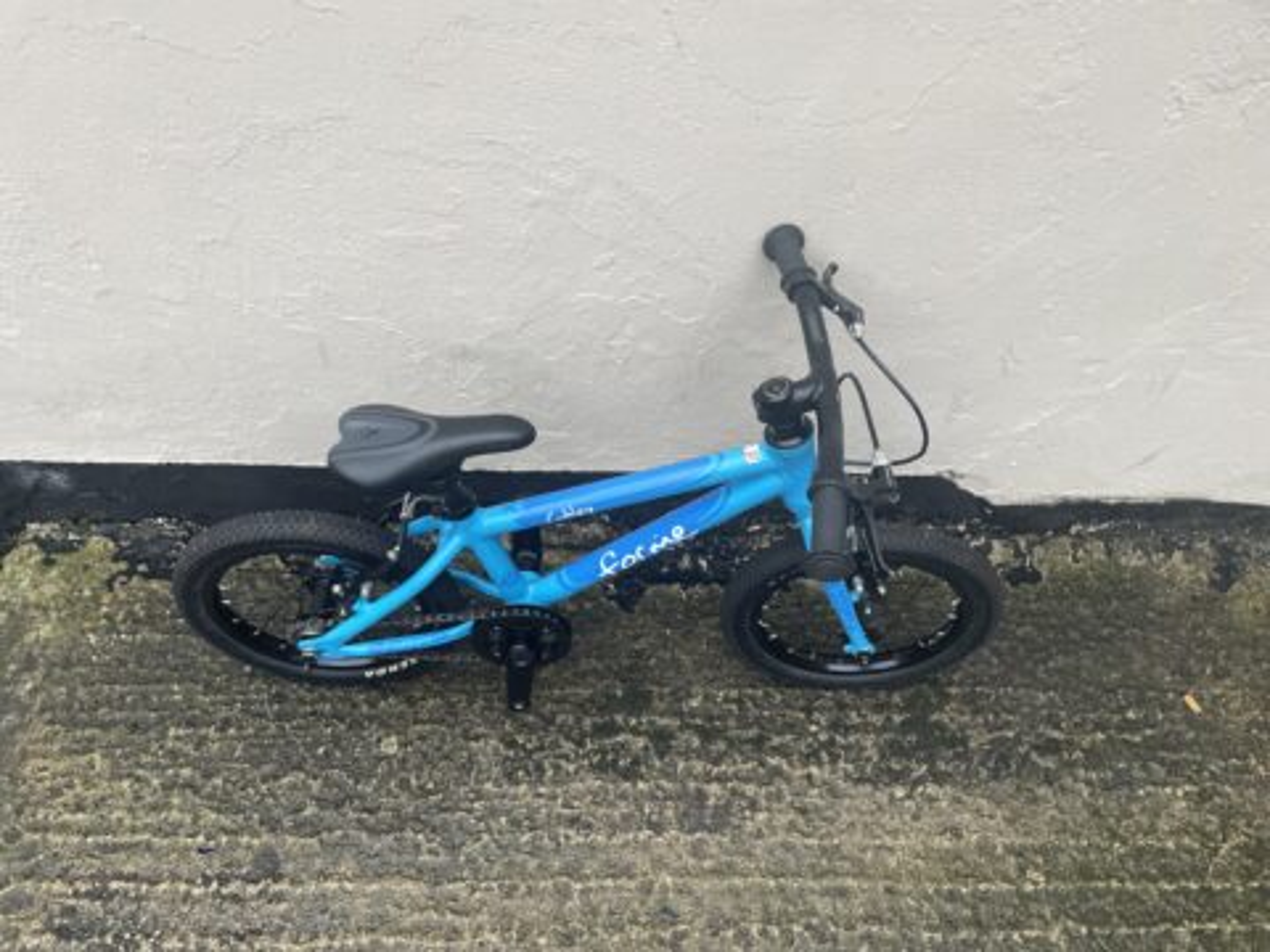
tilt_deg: -51.0
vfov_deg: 53.1
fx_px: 954
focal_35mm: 26
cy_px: 476
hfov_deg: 67.3
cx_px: 635
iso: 125
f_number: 1.6
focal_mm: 4.2
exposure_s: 1/121
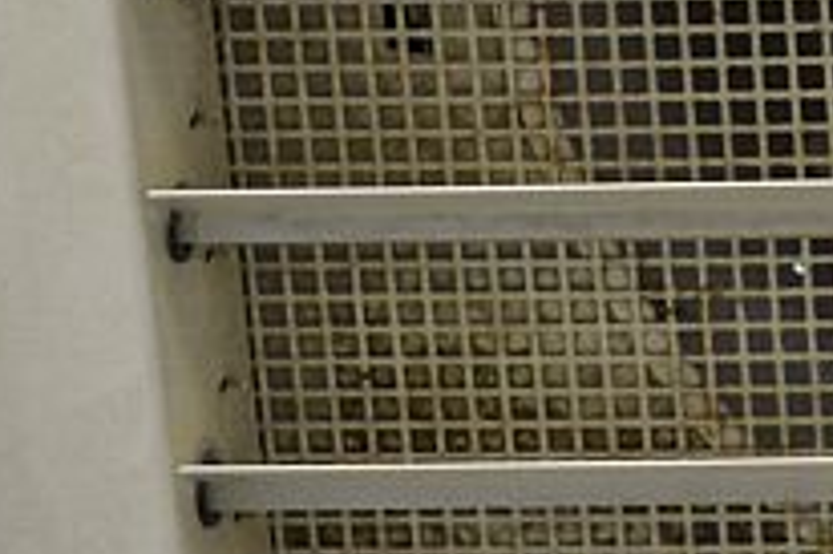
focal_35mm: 233
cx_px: 1512
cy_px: -172
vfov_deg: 5.8
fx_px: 5387
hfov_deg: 8.5
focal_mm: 32
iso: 400
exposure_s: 1/40
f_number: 4.5
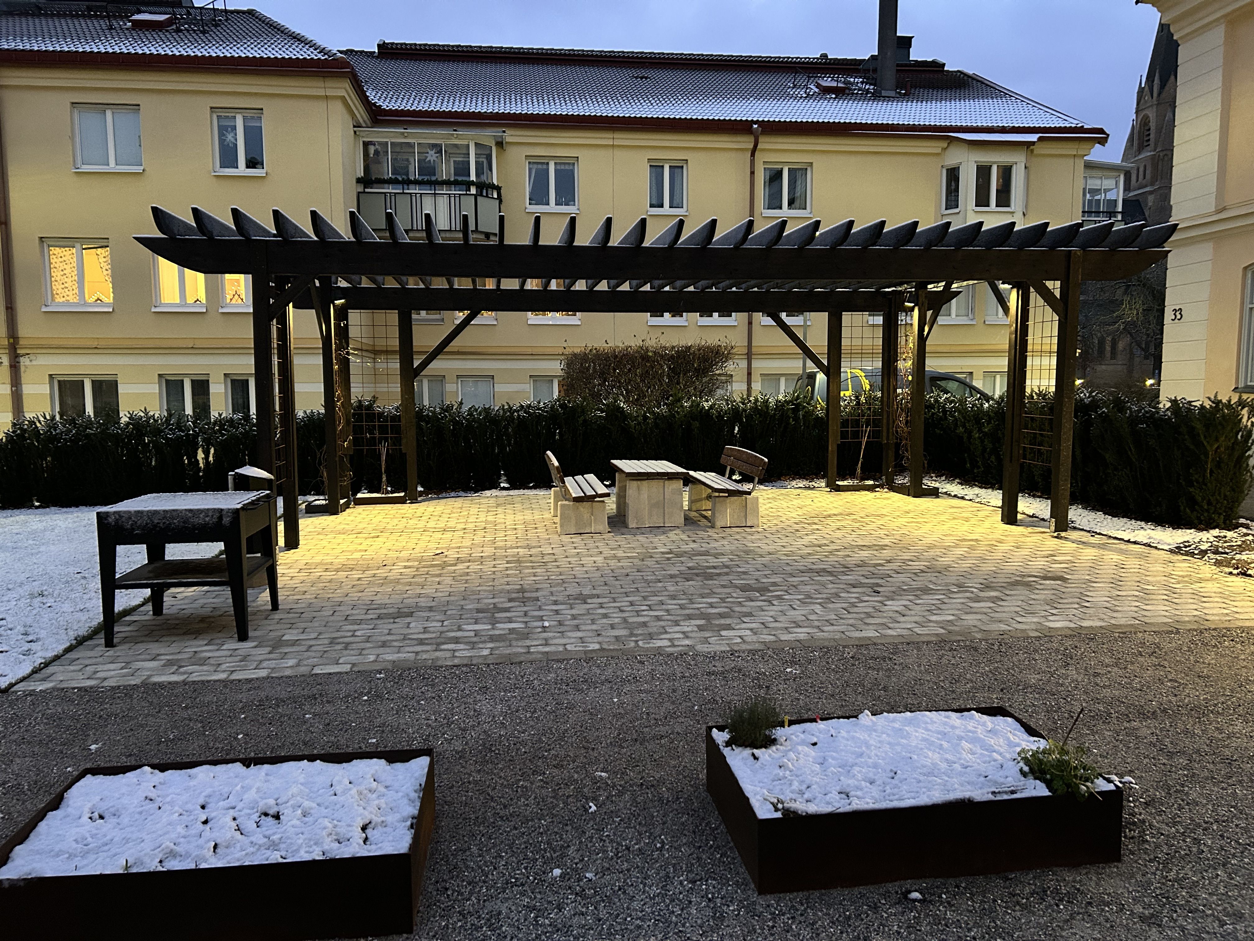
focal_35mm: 26
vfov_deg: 53.1
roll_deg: +0.1
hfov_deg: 67.3
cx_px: 627
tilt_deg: -5.7
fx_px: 942
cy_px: 470
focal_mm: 5.7
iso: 640
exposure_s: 1/31
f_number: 1.5
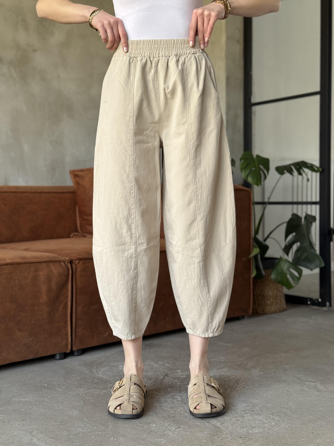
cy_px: 223
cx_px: 167
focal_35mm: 48
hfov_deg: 30.3
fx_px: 618
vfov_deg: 39.7
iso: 100
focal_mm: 6.76
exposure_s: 1/60
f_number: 1.78
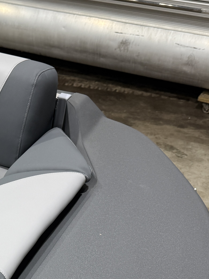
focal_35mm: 66
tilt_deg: -40.6
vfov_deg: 27.8
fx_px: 531
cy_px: 272
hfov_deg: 20.1
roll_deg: +2.2
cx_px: -76
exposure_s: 1/120
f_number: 1.78
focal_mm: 6.76
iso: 100
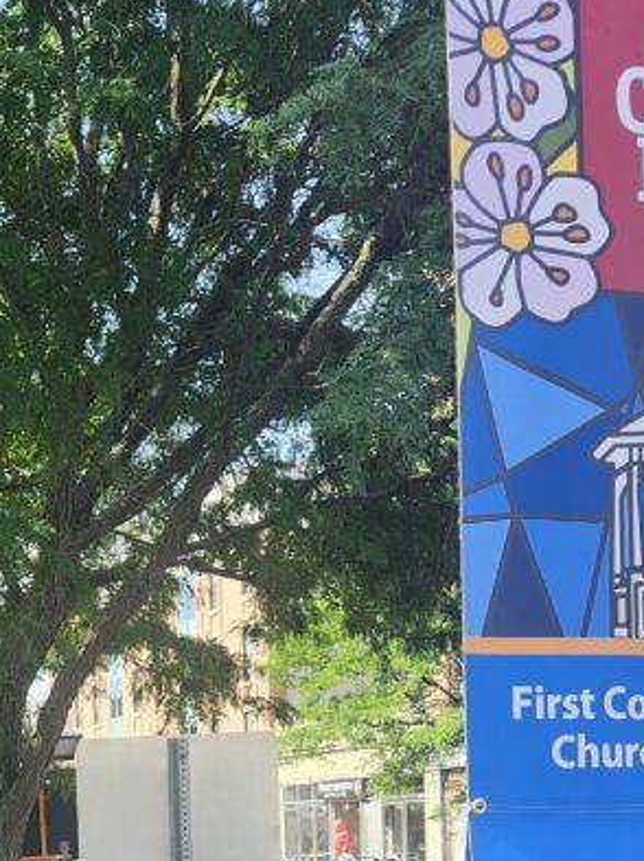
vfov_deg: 30.3
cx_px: 140
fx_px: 1491
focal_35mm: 60
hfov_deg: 24.0
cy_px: 828
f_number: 1.8
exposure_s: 1/203
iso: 25
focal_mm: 5.54
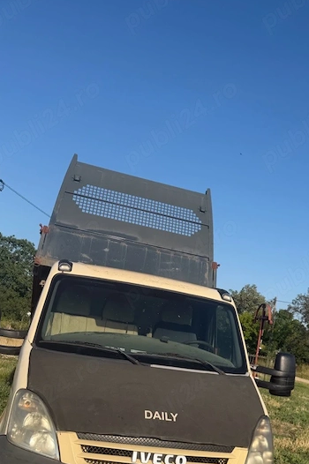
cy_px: 283
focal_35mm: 38
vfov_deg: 50.3
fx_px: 490
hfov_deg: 34.6
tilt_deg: +6.5
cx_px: 215
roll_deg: -8.9
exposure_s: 1/4167
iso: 80
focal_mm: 6.76
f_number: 1.78
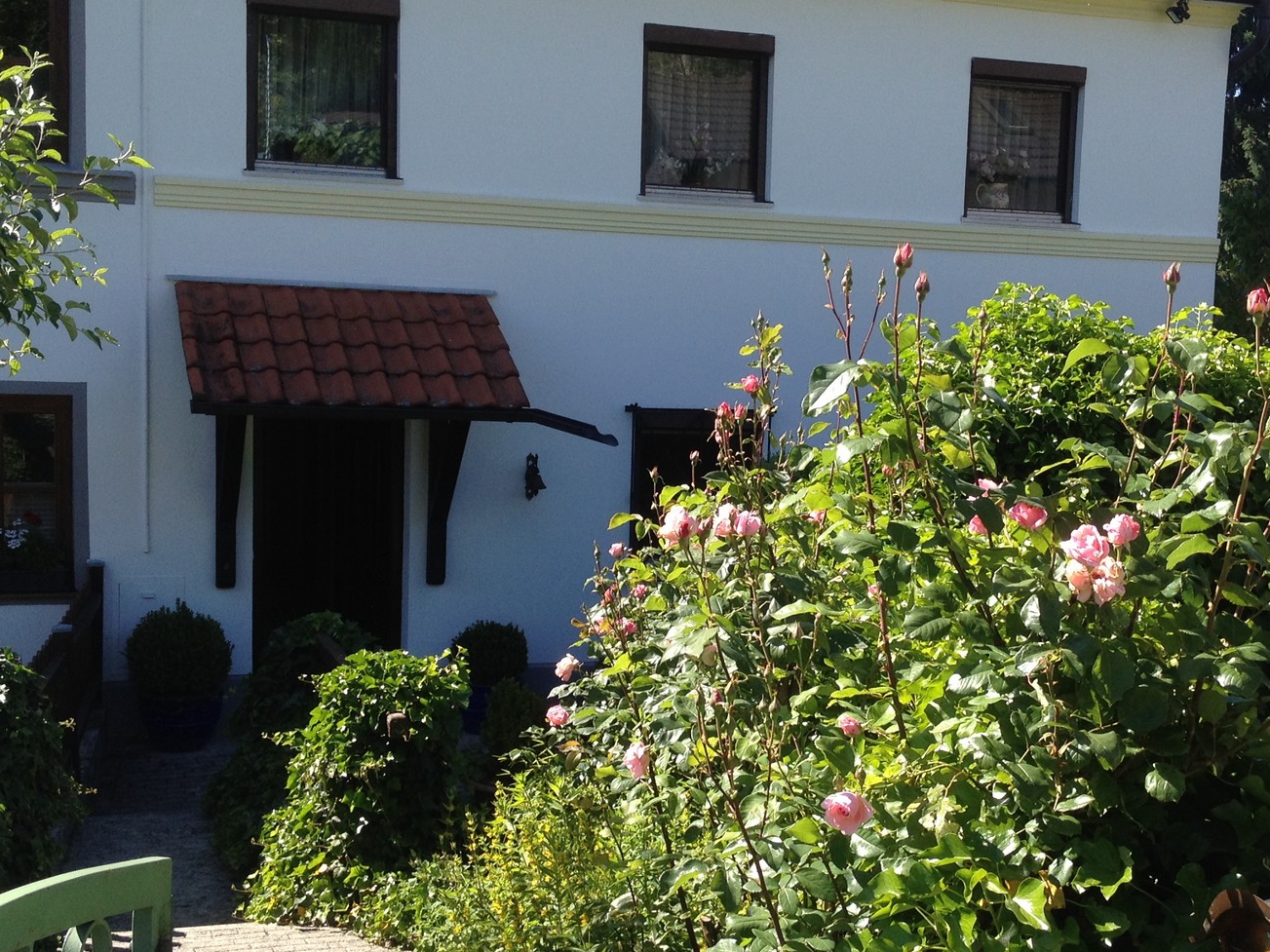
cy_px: 521
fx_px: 2018
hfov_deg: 34.8
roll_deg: -2.1
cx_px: 774
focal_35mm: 55
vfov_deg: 26.5
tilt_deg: -12.0
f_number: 2.4
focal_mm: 4.28
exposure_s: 1/600
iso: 50
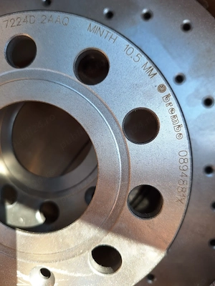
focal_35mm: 23
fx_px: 190
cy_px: 143
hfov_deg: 58.9
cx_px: 108
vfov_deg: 73.9
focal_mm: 5.54
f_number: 1.8
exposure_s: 1/192
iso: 40
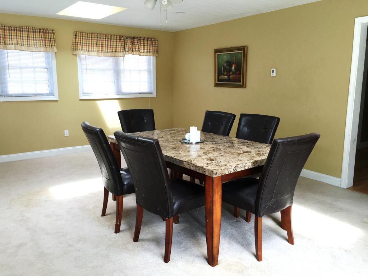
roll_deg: +0.0
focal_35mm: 29
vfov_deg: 48.2
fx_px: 308
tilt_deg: -8.9
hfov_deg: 61.7
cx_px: 184
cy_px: 138
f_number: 2.2
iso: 32
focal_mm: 4.15
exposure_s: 1/60
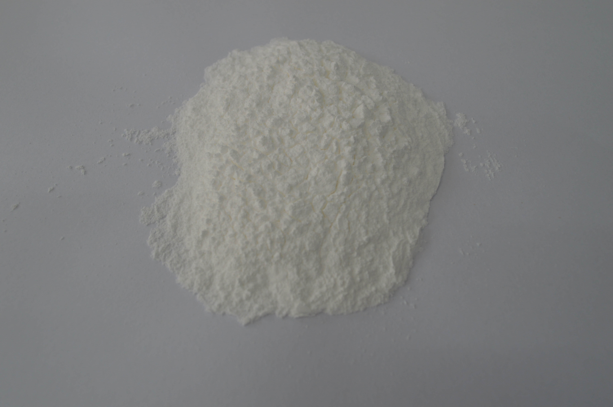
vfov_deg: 39.9
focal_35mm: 33
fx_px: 561
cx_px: 306
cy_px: 204
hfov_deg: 57.3
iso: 400
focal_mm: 22
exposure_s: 1/80
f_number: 8
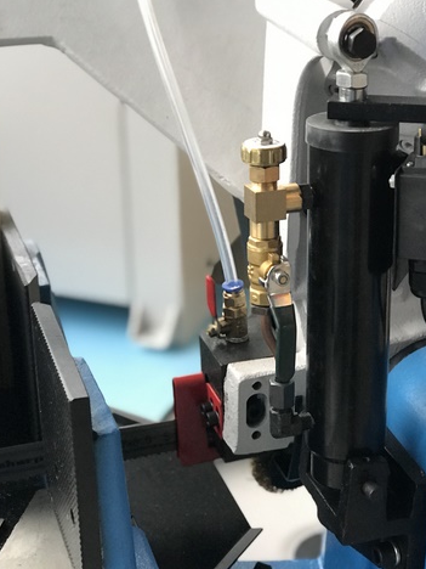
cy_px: 292
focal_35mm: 73
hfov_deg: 20.1
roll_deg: +0.2
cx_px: 262
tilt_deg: -25.6
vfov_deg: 26.7
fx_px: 1198
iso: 500
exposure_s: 1/50
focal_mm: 6.6
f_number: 2.8
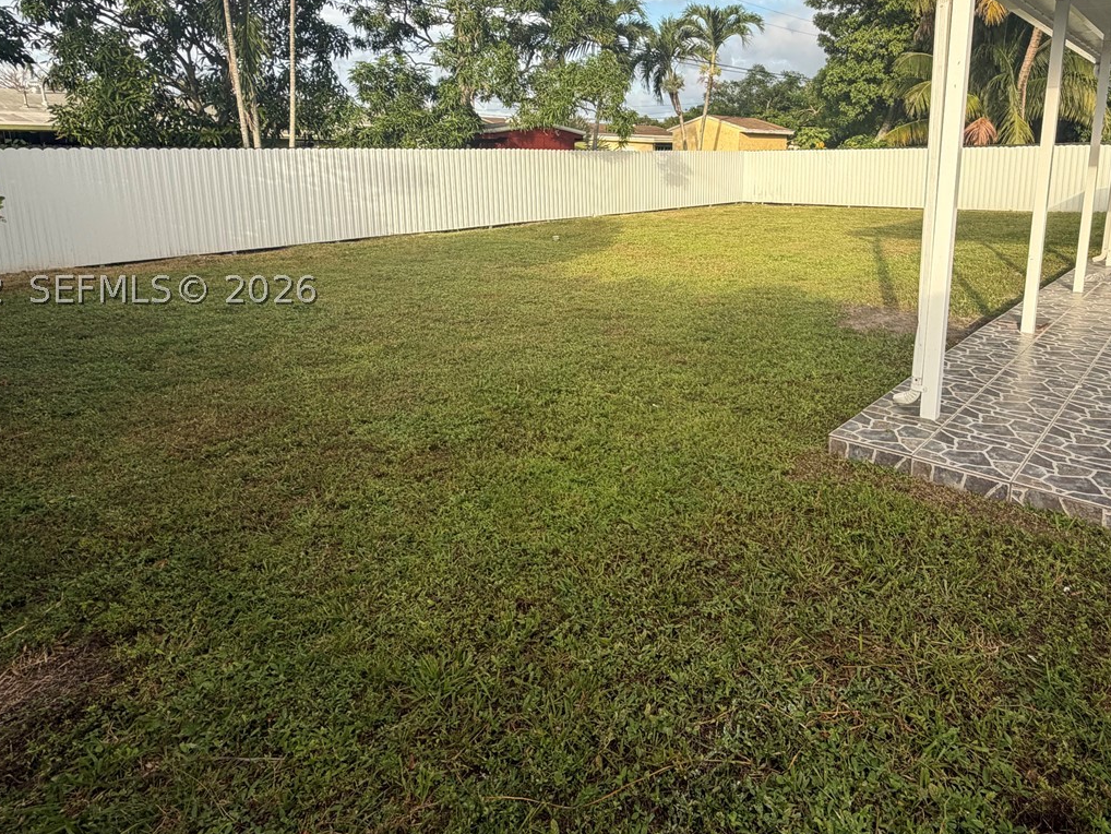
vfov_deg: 59.9
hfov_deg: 75.7
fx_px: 706
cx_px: 652
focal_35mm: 22
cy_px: 289
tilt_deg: -10.5
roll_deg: +0.6
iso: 64
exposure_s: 1/502
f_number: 2.2
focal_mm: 2.22
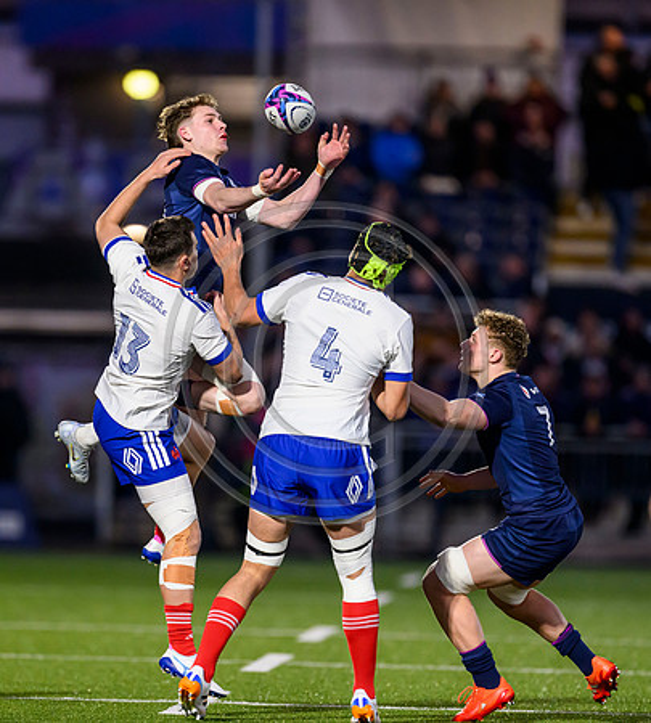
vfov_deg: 3.3
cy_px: 345
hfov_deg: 3.0
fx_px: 12597
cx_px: 255
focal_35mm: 560
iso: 4000
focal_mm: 400
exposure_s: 1/1250
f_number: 3.2
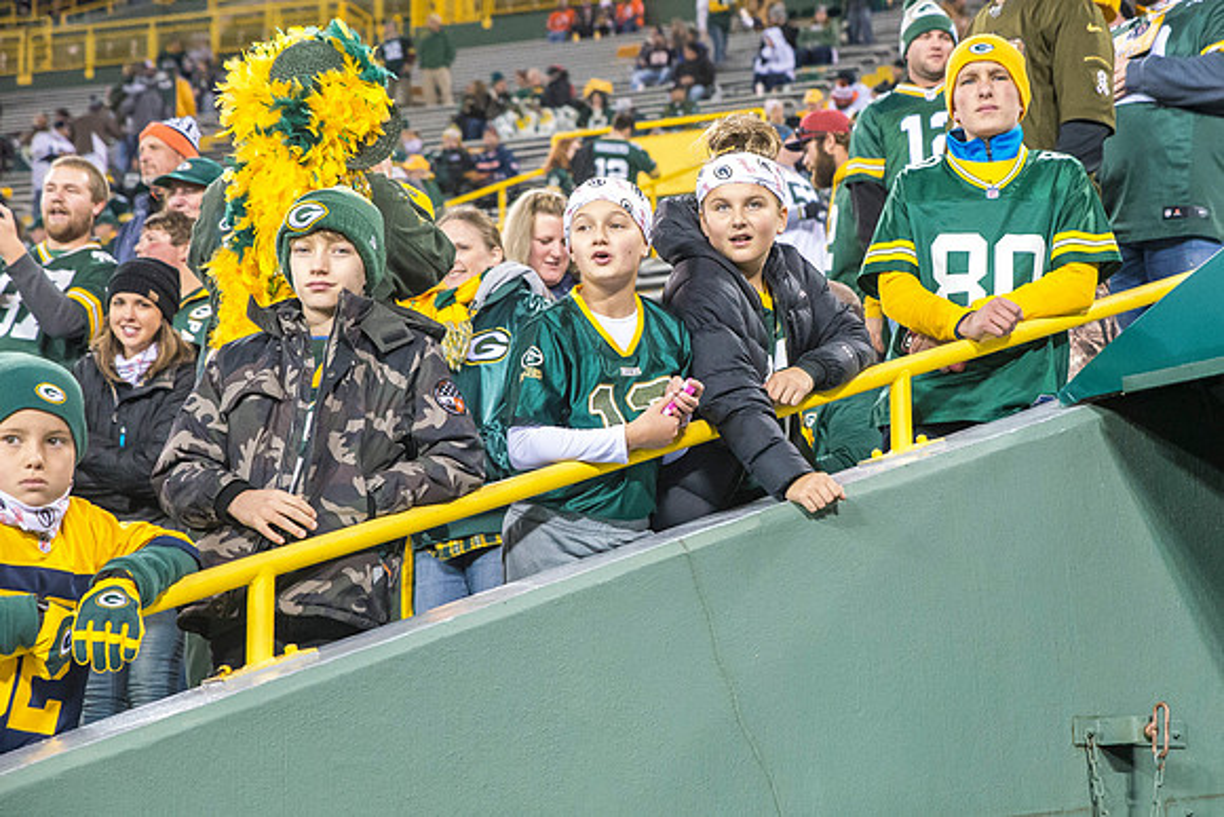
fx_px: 3054
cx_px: 832
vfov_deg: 15.2
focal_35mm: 90
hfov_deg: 22.6
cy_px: 371
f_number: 5
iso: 5000
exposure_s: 1/500
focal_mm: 66
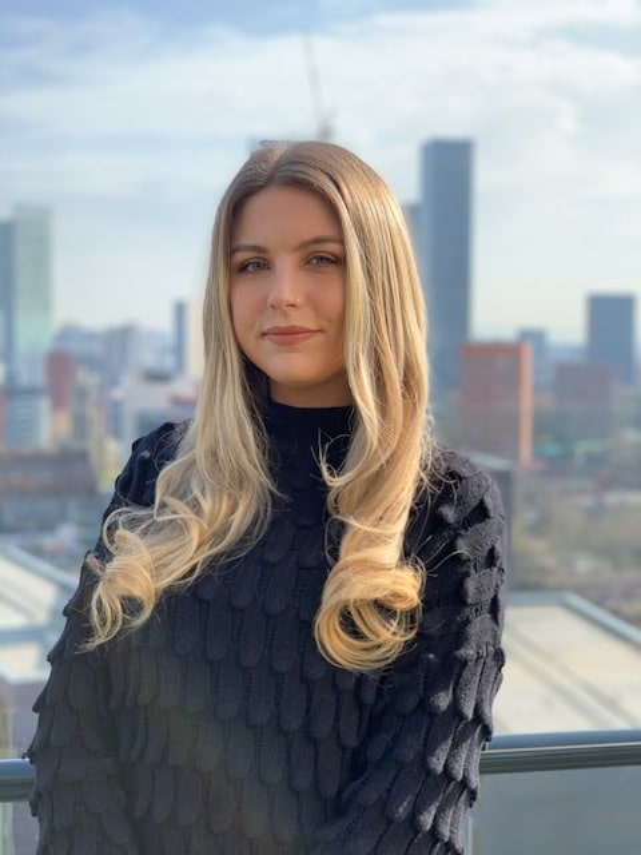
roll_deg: -0.9
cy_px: 428
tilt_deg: -1.6
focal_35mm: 52
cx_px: 320
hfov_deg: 28.0
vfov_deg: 36.8
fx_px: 1284
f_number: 2.4
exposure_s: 1/436
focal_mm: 6
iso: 16
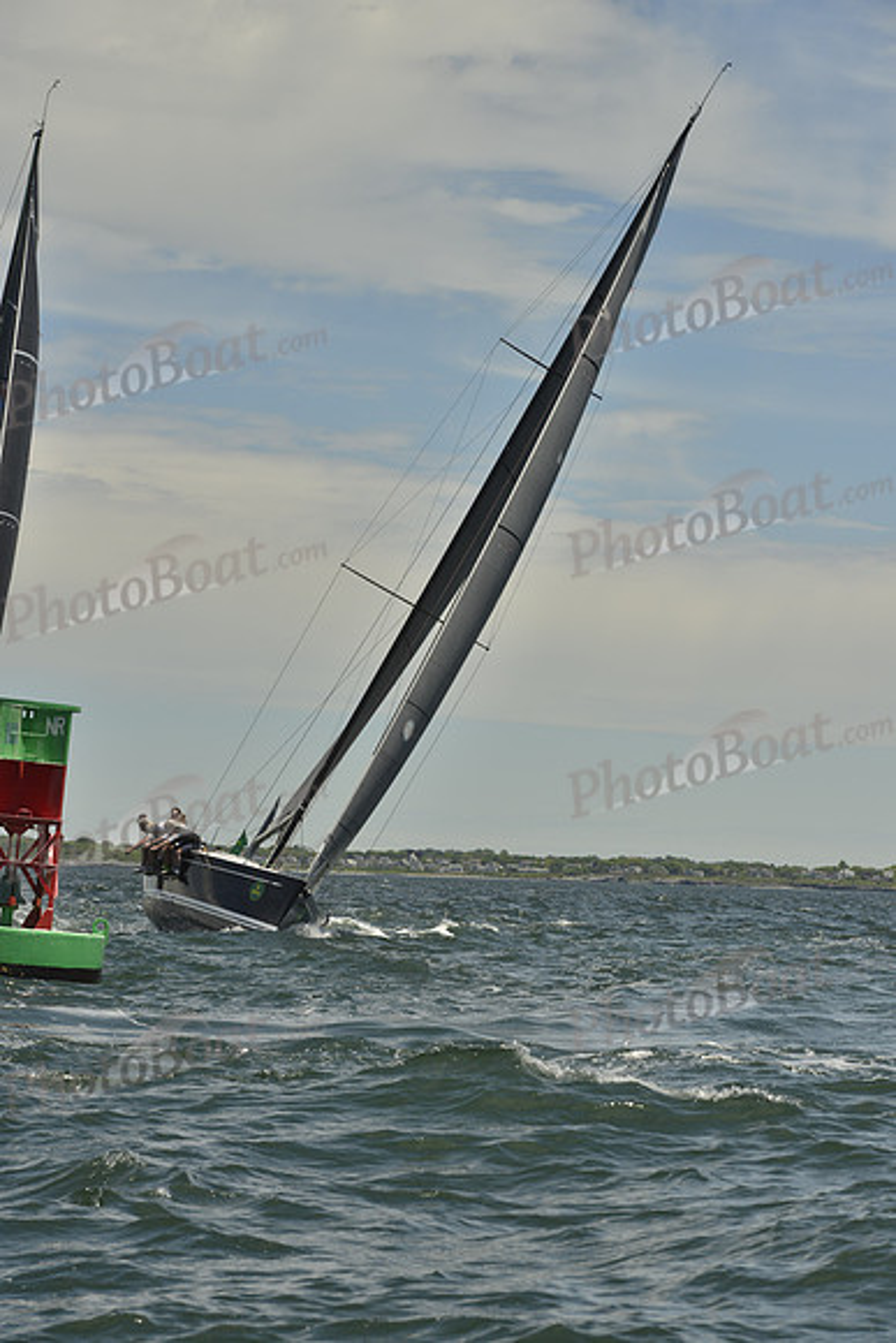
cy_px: 672
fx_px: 4104
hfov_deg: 12.5
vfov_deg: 18.6
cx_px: 448
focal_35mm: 110
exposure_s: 1/1600
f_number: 9
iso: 280
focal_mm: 110
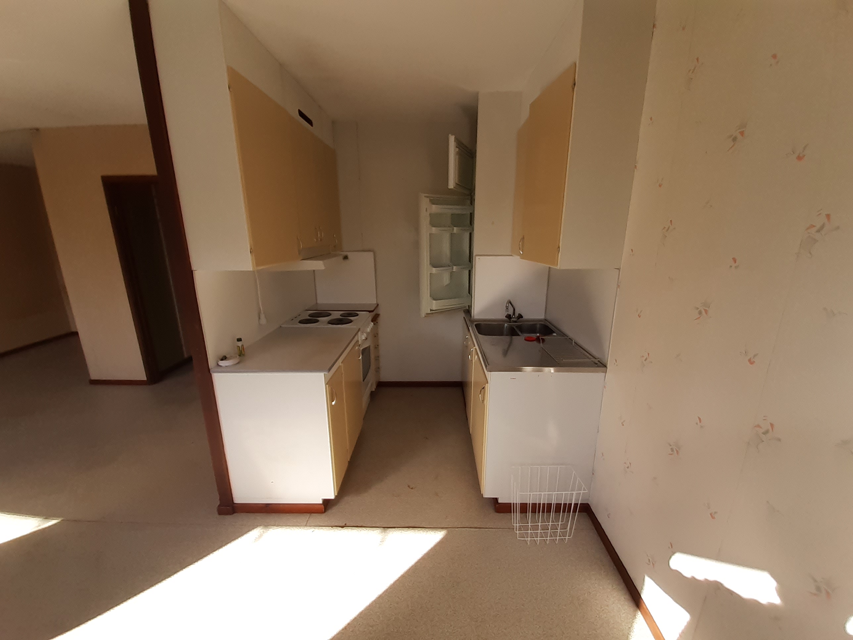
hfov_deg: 106.2
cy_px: 320
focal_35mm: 13
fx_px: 320
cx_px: 426
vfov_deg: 89.9
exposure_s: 1/257
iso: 40
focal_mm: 1.13
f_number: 2.2
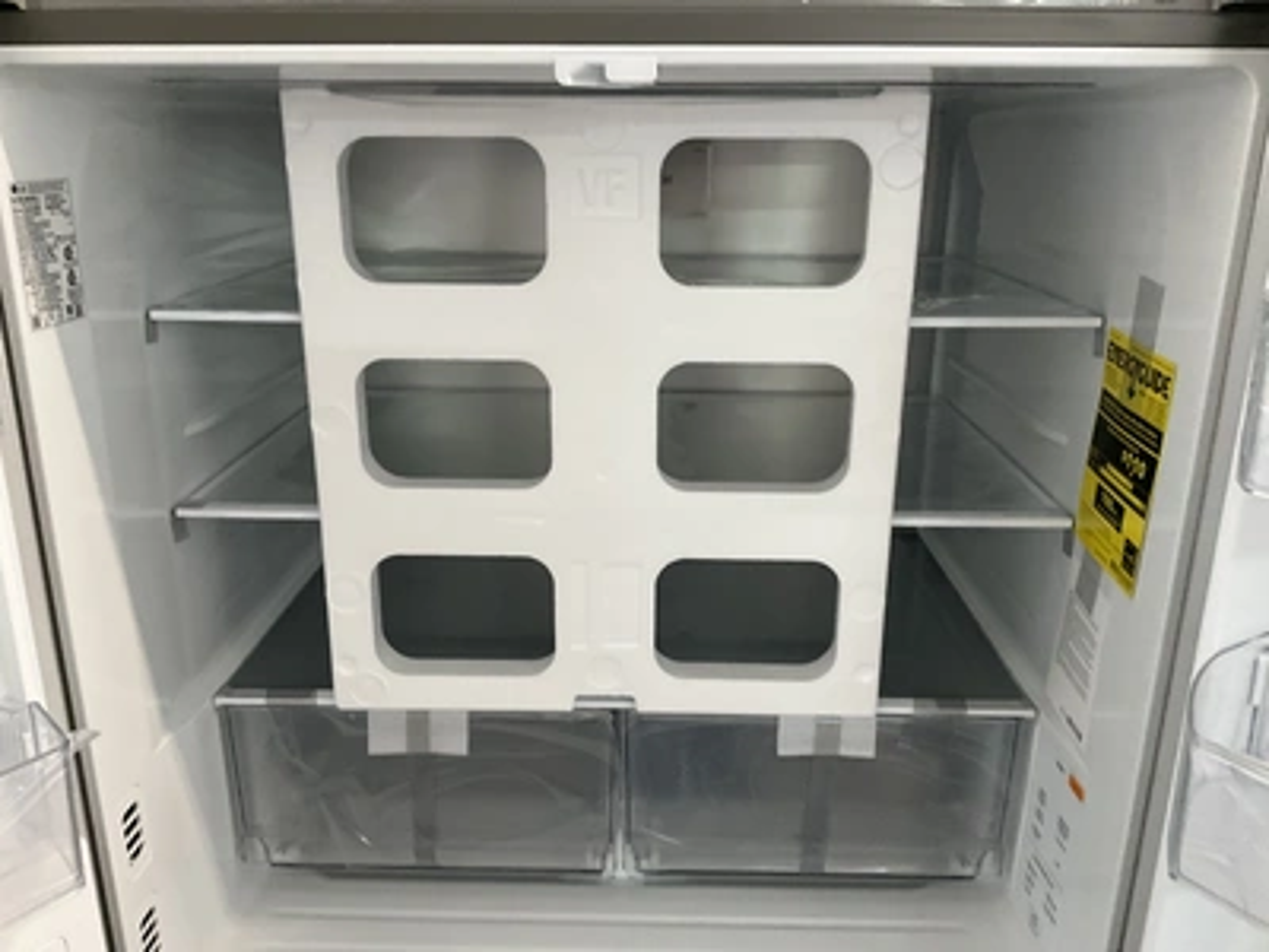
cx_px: 634
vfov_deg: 48.2
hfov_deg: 61.7
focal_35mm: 29
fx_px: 1063
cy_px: 476
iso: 160
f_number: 1.8
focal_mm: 3
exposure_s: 1/60
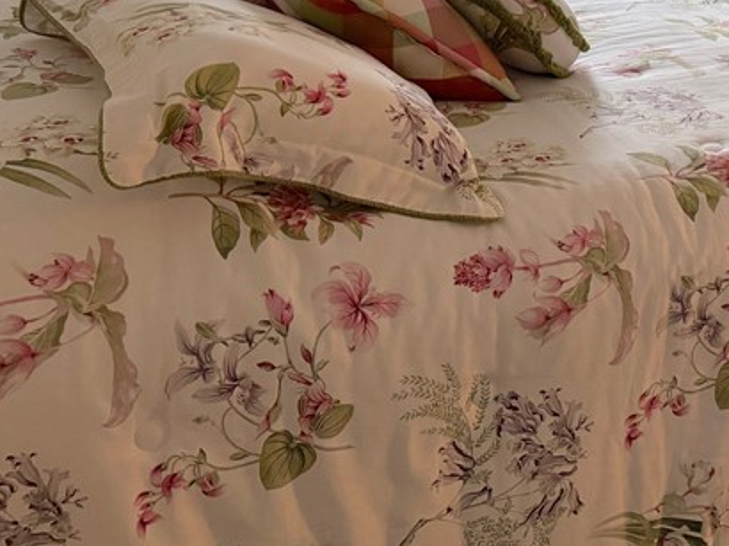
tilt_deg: -15.5
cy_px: -36
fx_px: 1263
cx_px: 782
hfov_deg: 29.4
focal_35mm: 60
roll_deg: -3.4
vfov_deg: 23.1
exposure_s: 1/60
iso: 640
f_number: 1.78
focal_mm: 6.76
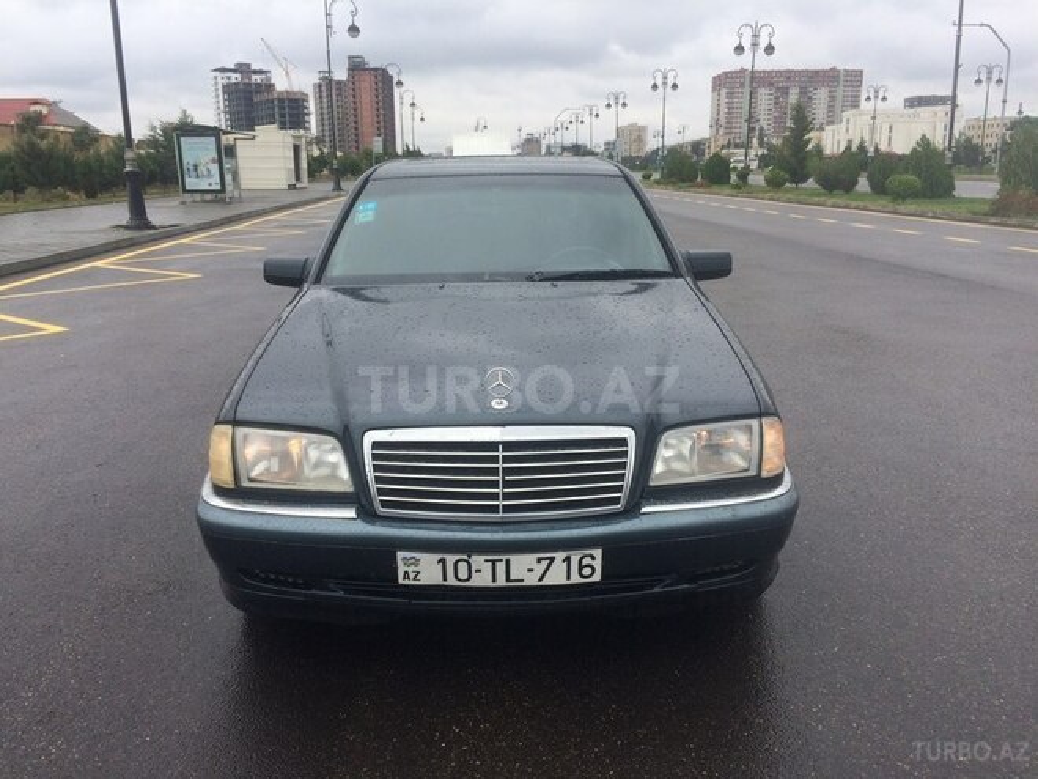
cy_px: 390
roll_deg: -0.8
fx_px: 870
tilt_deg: -13.2
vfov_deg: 48.2
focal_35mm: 29
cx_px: 519
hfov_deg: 61.7
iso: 32
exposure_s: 1/1001
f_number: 2.2
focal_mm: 4.15
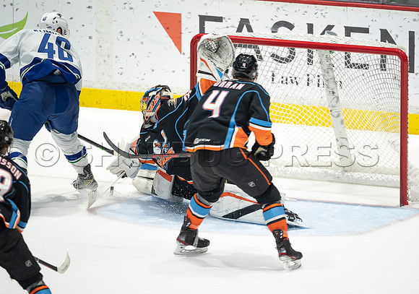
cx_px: 260
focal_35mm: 732
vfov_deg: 1.9
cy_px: 121
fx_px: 8659
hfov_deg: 2.8
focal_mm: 600
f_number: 4
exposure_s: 1/640
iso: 1600
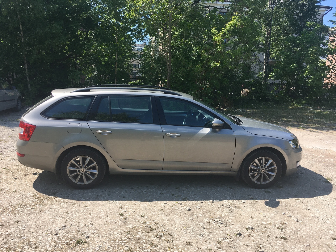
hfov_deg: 61.7
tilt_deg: -10.2
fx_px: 281
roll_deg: -2.3
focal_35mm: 29
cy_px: 126
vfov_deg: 48.2
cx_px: 168
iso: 25
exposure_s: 1/785
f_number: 2.2
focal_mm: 4.15
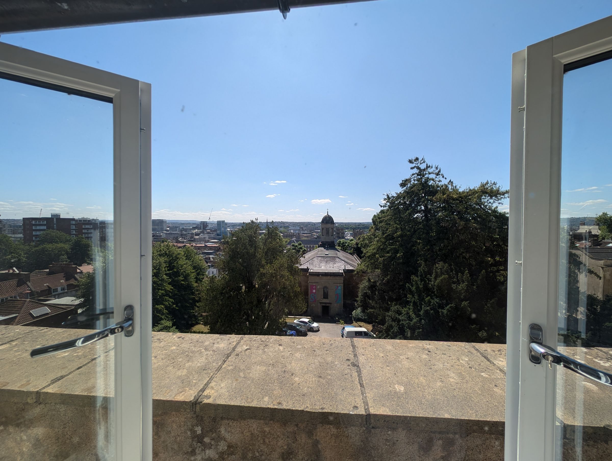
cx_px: 306
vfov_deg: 94.6
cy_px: 230
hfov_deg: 110.5
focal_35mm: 12
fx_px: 212
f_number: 1.95
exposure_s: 1/1587
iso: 39
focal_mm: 2.23
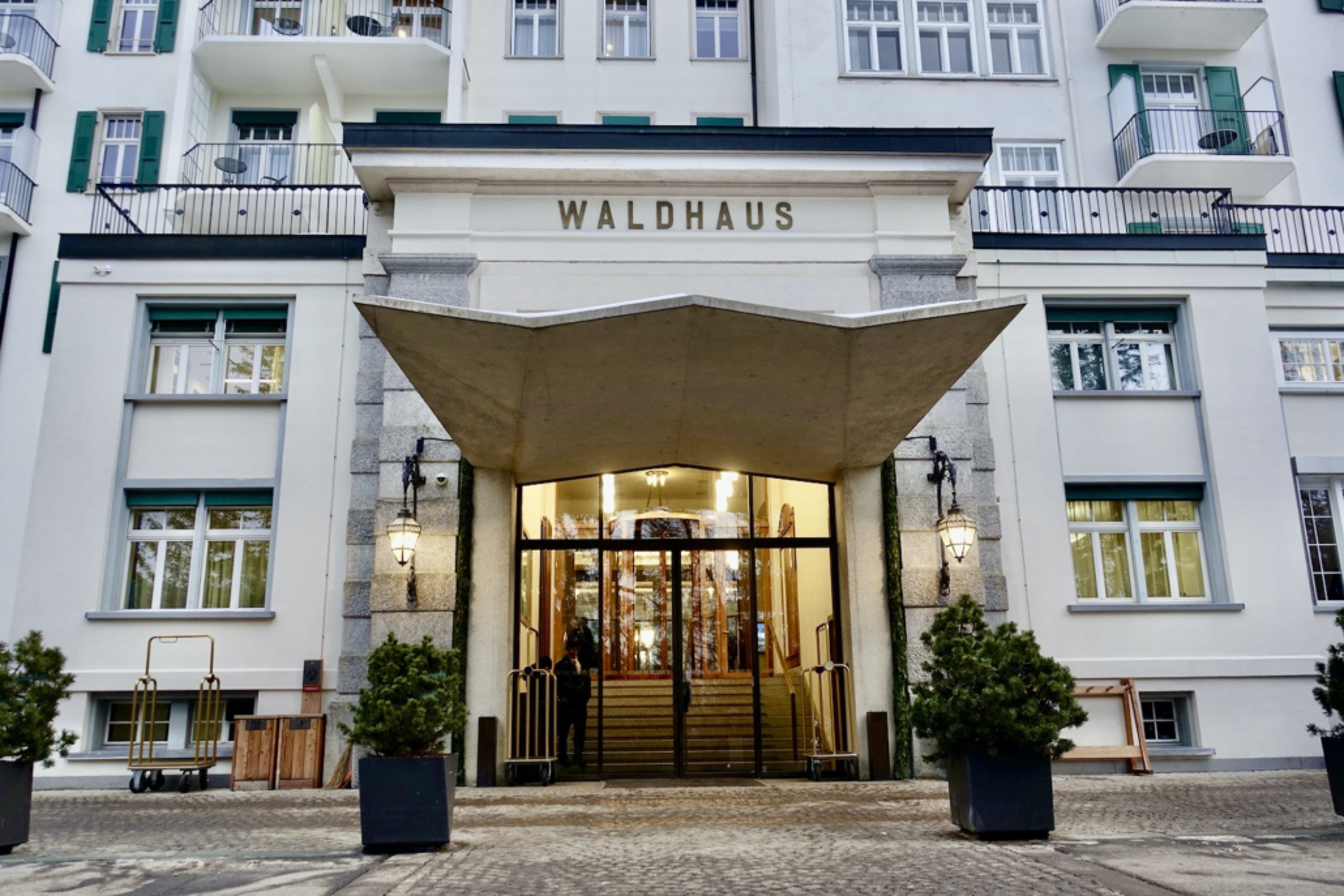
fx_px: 1083
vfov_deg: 45.0
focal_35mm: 29
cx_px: 672
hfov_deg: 63.7
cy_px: 448
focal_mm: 10.6
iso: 125
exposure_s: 1/30
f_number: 2.8
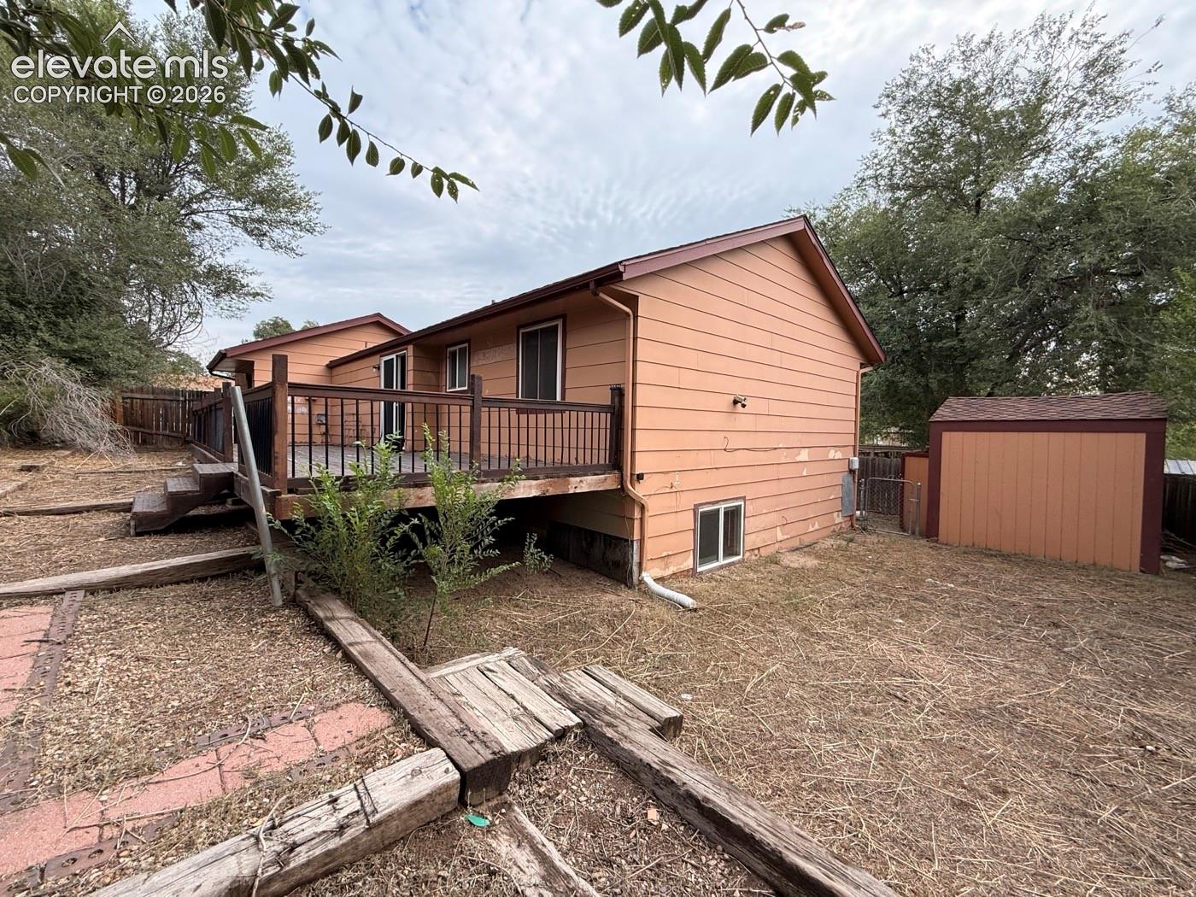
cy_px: 448
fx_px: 484
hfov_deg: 102.1
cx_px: 598
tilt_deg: -1.7
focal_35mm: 14
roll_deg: -0.6
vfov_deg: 85.7
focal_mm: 2.22
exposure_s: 1/694
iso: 64
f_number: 2.2
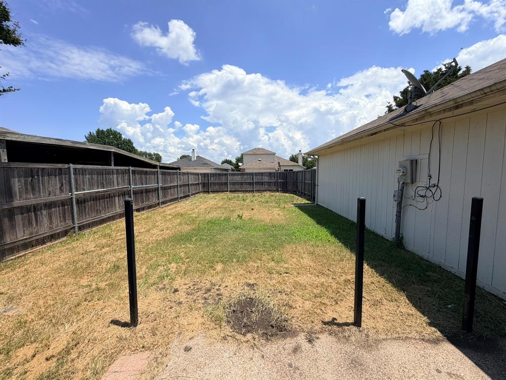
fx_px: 205
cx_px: 253
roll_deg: +1.6
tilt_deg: -4.2
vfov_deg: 85.7
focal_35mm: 14
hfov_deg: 102.1
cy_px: 190
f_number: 2.2
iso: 20
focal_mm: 2.22
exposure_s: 1/1285
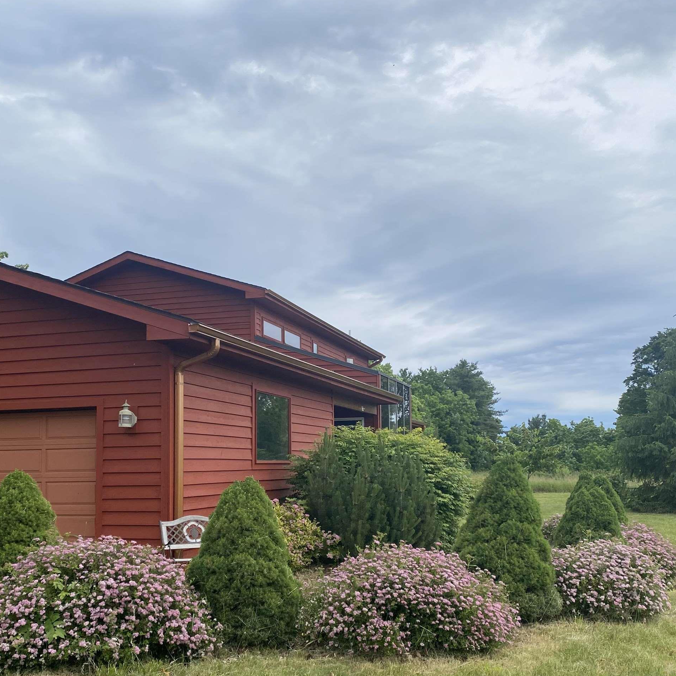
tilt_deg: +7.0
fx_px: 817
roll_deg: +0.0
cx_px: 310
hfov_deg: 44.9
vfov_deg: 44.7
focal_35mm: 37
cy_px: 405
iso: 32
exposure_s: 1/2358
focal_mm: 4.25
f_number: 1.8
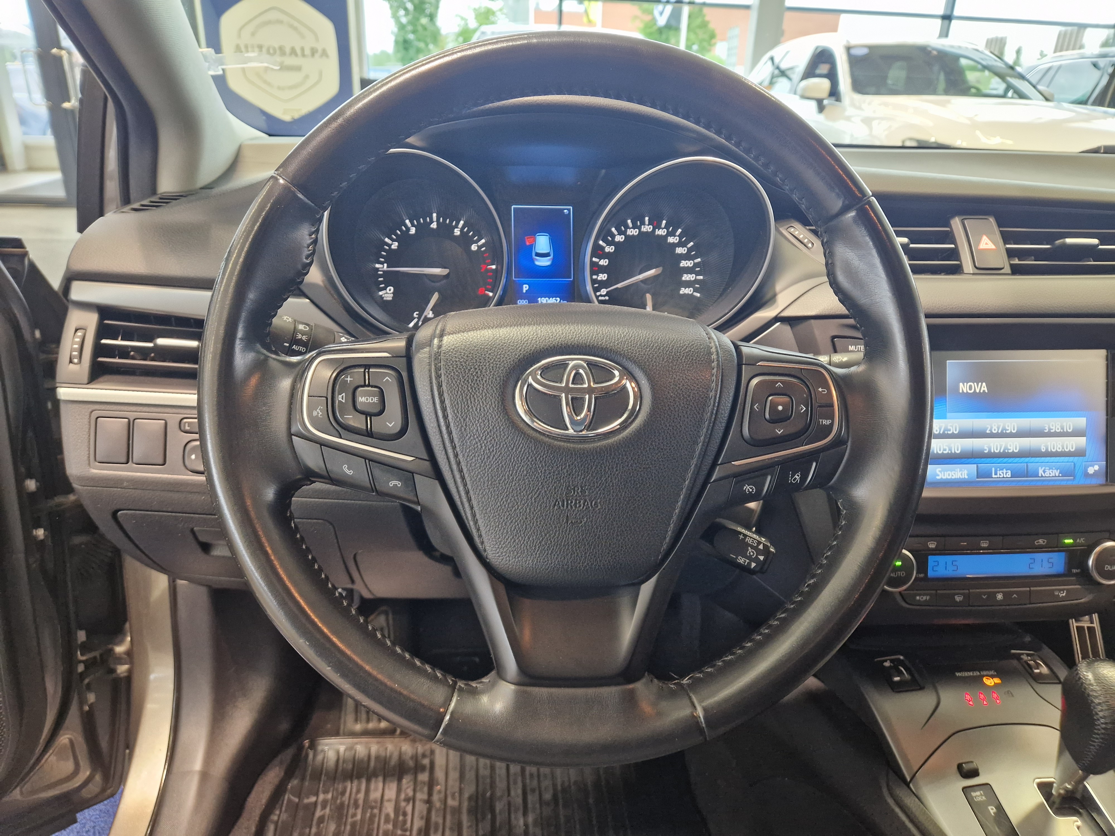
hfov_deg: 73.9
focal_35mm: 23
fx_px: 741
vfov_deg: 58.9
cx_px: 558
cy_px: 418
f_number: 1.8
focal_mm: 5.4
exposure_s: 1/100
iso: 400
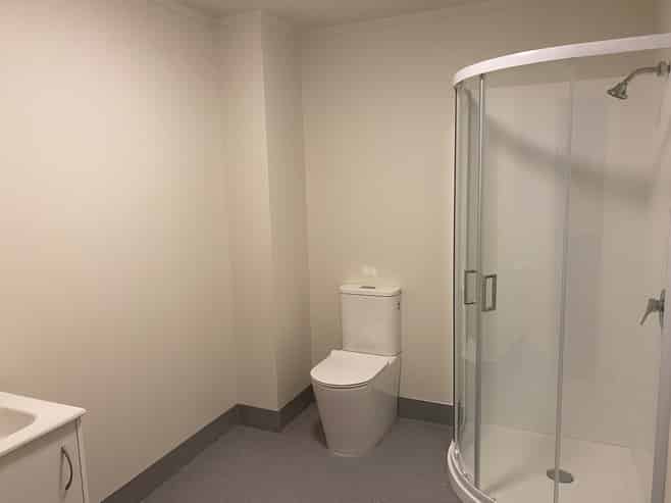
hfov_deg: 67.3
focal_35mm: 26
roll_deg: +2.0
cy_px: 252
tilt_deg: -8.0
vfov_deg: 53.0
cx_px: 336
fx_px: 504
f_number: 1.8
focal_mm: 4.25
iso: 80
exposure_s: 1/50
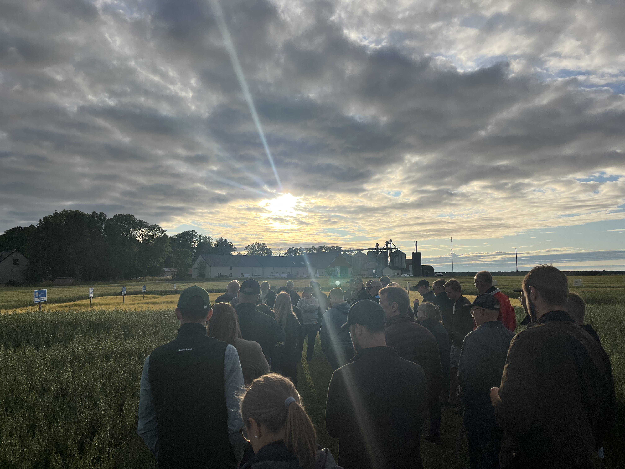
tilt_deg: +4.3
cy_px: 234
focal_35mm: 26
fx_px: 469
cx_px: 312
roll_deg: +0.5
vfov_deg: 53.1
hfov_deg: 67.3
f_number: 1.6
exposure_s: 1/6494
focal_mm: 5.1
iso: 50
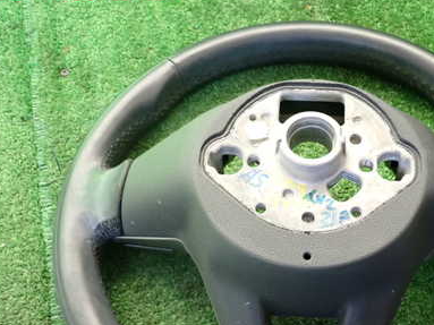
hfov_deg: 39.7
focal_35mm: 47
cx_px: 306
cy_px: 230
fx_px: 589
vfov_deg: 30.5
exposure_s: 1/250
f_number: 2.3
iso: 500
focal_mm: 5.4
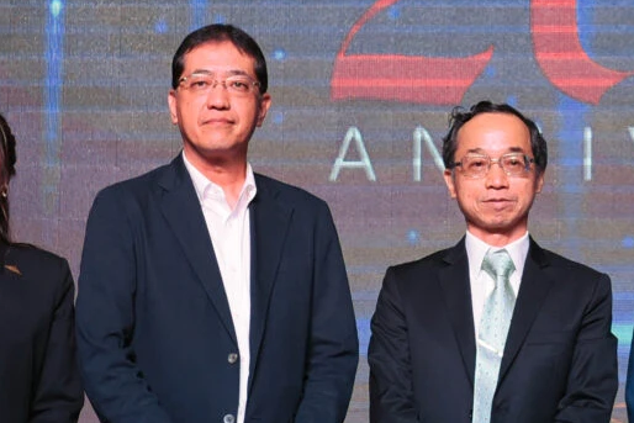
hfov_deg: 8.2
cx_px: 661
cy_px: 101
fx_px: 4386
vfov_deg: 5.5
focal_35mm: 249
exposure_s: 1/320
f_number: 4
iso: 640
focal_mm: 50
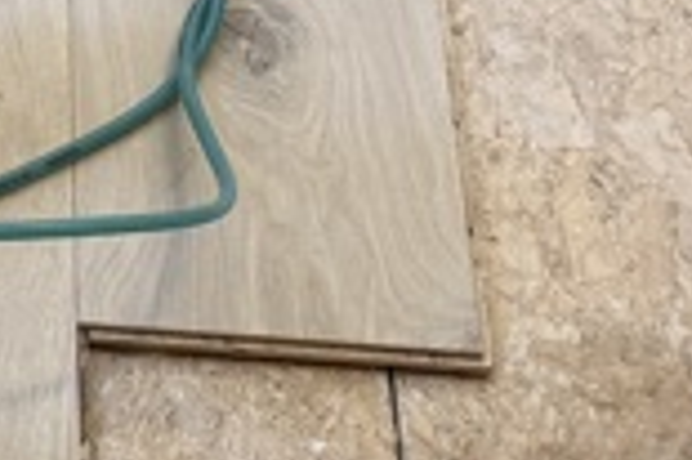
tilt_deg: -45.5
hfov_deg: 9.9
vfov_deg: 7.1
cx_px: -710
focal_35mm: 193
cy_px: 447
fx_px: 3706
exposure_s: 1/60
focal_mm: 6.76
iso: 125
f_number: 1.78
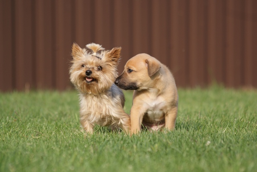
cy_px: 86
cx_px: 128
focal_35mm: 225
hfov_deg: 9.1
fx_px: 1607
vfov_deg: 6.1
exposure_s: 1/500
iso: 100
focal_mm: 150
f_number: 4.5
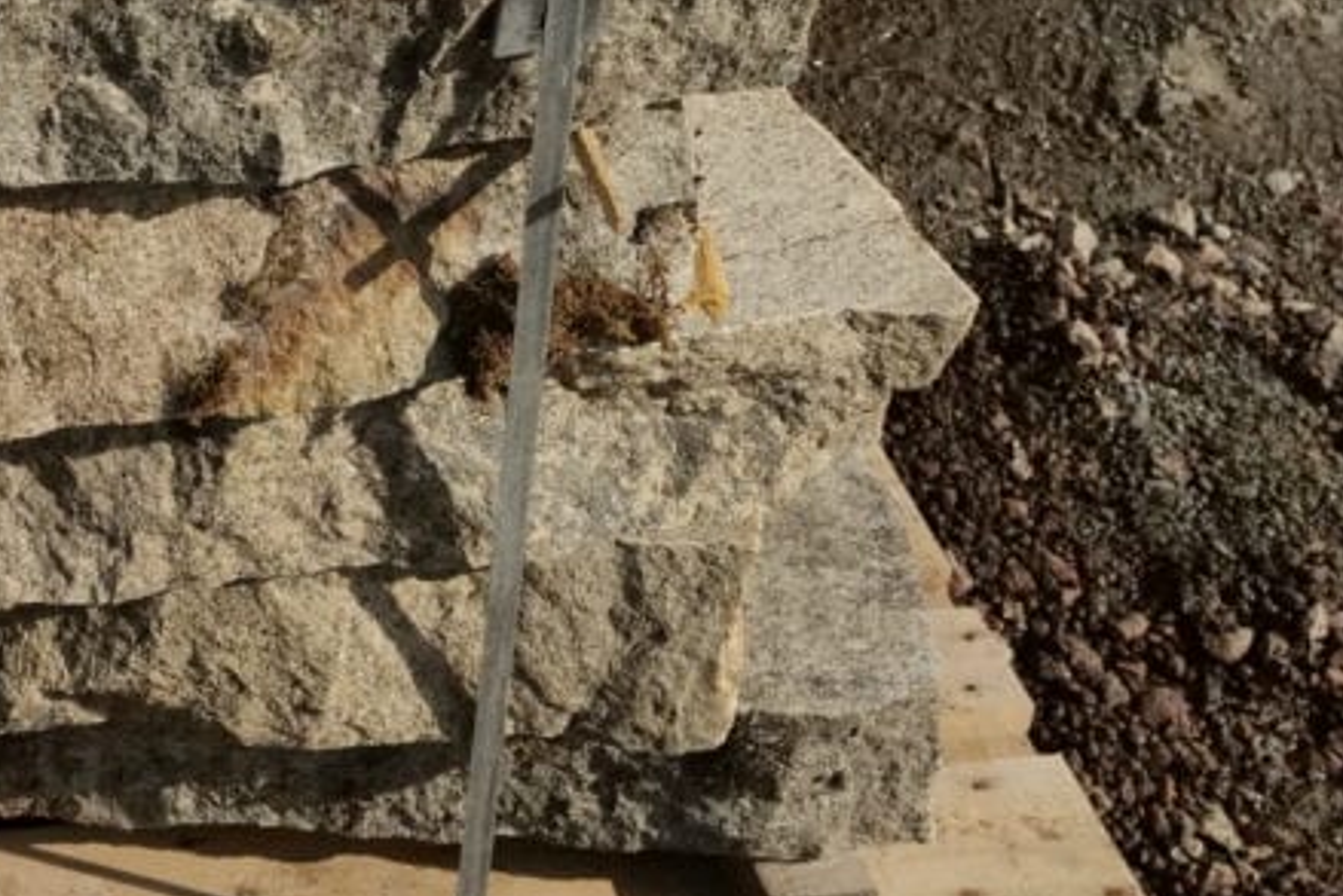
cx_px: 122
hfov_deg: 25.5
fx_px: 2873
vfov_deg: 17.5
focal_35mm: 77
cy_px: 102
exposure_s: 1/1600
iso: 6400
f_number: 8
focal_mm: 33
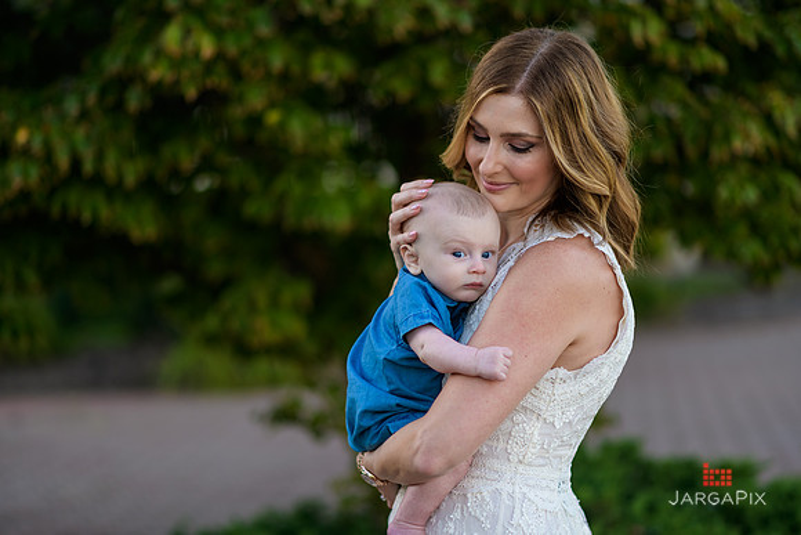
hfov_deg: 23.1
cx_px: 400
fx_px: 1963
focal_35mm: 88
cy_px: 274
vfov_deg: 15.5
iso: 200
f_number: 2
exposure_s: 1/500
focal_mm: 85
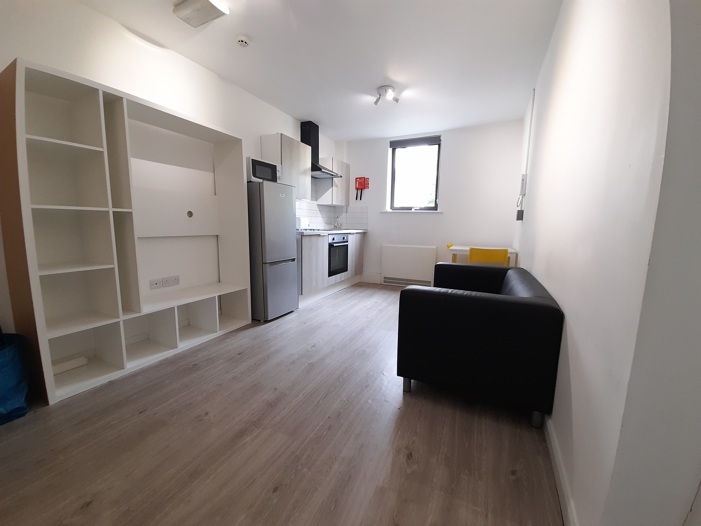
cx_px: 350
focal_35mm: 13
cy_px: 263
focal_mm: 1.42
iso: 160
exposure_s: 1/25
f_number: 2.2
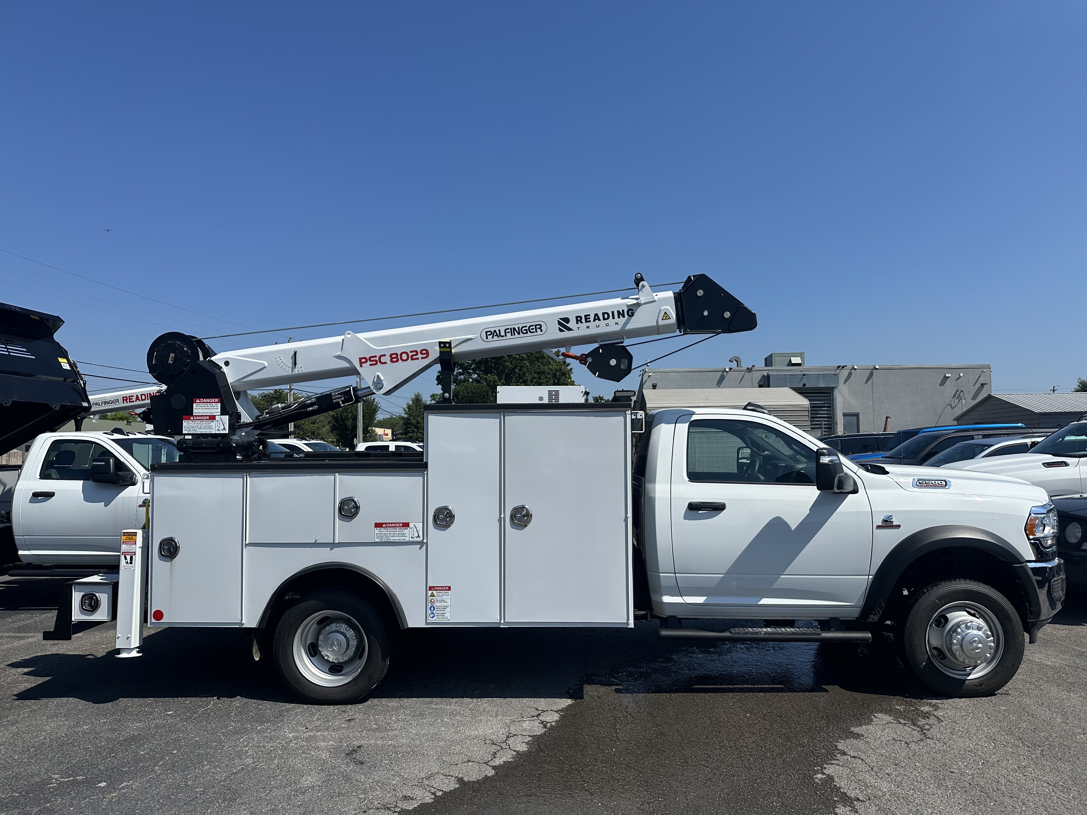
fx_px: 754
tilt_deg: +3.7
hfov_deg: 71.6
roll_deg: -0.6
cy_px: 408
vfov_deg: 56.8
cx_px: 544
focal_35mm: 24
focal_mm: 6.86
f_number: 1.78
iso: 80
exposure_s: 1/7576
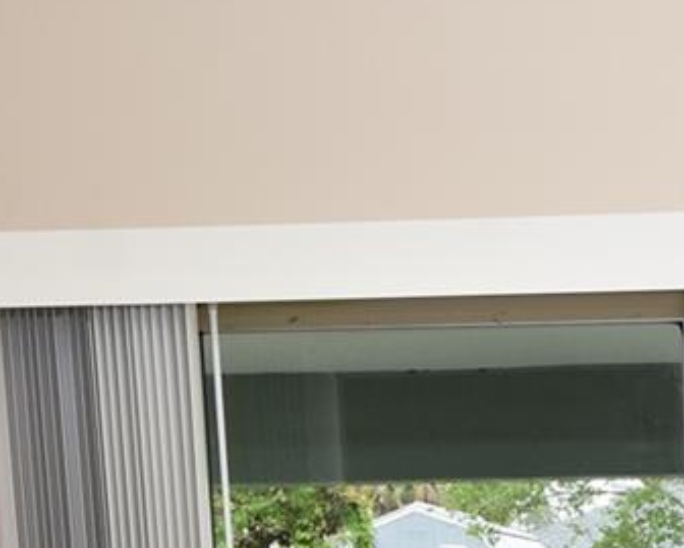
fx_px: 1357
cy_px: 813
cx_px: 837
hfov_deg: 25.2
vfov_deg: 19.9
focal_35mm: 67
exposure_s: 1/100
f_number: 5
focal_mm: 10
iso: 200
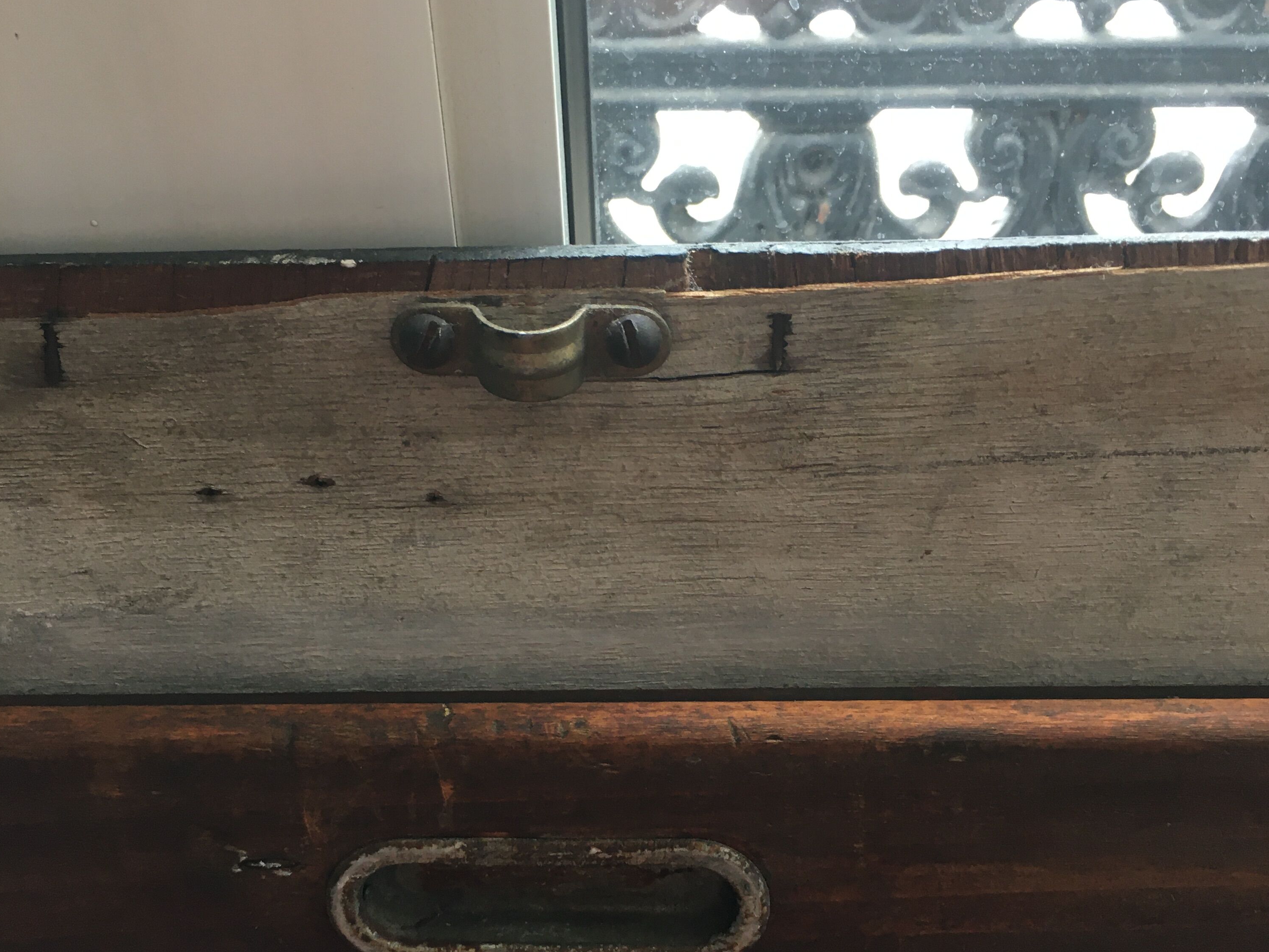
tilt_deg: -39.8
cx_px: 630
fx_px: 1430
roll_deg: +0.8
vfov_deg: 36.5
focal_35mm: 39
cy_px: 621
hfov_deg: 47.9
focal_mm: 4.15
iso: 80
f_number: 2.2
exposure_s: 1/33
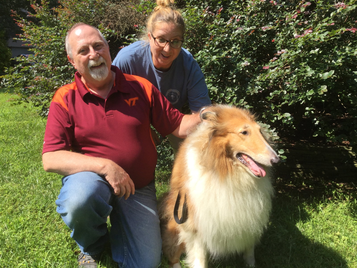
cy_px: 134
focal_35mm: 31
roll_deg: -1.8
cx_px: 178
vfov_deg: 45.4
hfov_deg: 58.4
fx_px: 320
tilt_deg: -9.4
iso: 25
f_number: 2.4
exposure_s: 1/657
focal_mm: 3.3
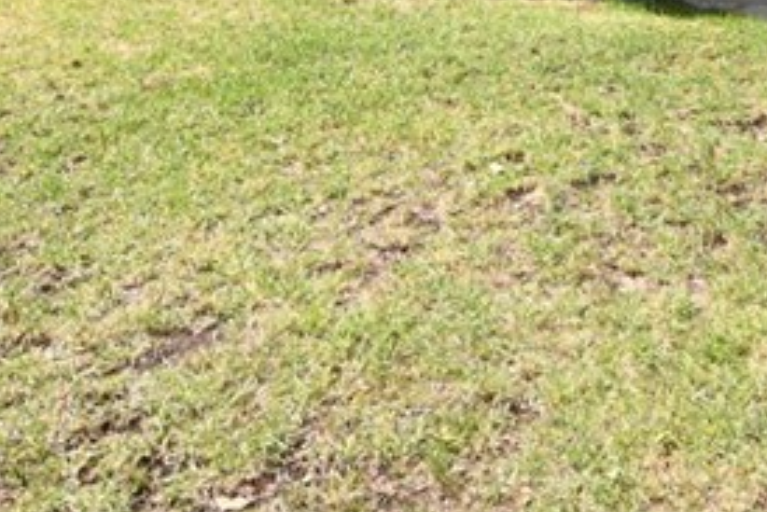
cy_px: -368
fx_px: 1194
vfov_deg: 19.3
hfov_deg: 34.0
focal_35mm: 56
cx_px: 669
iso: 100
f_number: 5.6
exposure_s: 1/250
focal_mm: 10
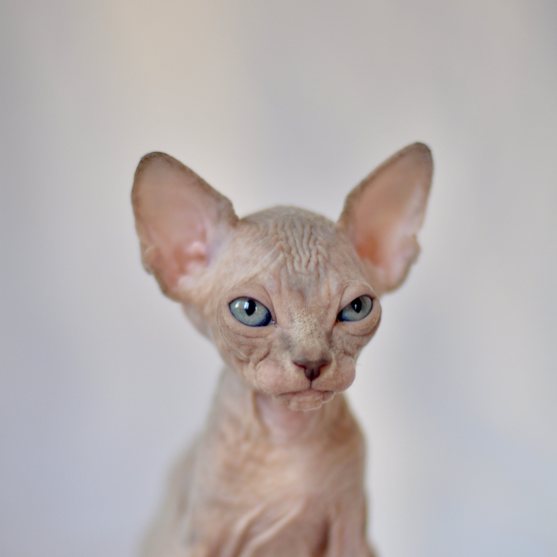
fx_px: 1748
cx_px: 279
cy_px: 363
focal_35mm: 96
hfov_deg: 18.1
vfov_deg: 18.1
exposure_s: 1/125
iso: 400
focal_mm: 50
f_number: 1.6
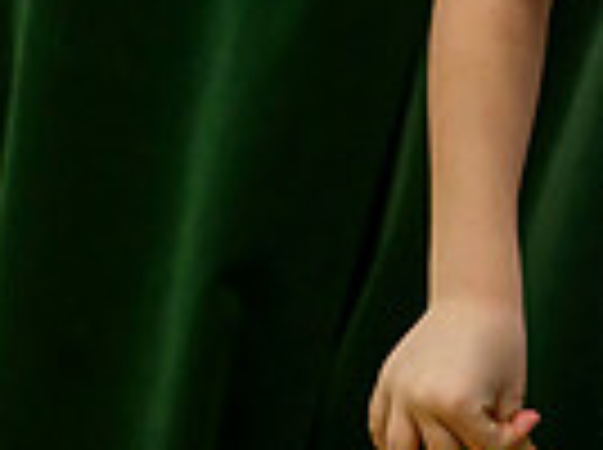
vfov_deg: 1.8
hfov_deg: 2.4
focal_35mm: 822
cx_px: 1090
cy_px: -344
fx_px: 14293
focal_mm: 175
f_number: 4
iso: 2000
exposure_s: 1/200
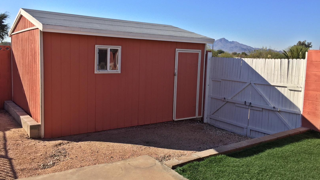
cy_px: 82
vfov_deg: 36.6
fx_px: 272
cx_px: 161
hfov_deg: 61.0
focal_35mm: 32
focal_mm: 4.15
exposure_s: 1/1647
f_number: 2.2
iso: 32
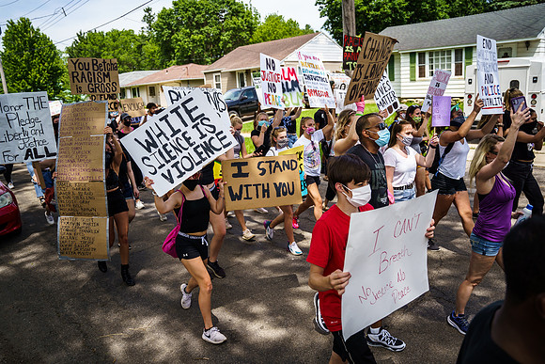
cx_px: 281
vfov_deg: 47.2
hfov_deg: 66.5
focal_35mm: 27
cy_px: 176
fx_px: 416
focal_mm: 26.6
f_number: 2.8
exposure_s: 1/2000
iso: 200
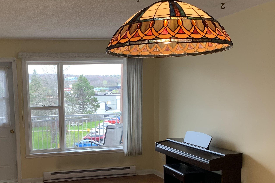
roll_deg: +2.1
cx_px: 72
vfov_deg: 30.2
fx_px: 336
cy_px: 126
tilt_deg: -7.9
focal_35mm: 44
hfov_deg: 43.2
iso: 64
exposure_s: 1/120
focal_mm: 4.25
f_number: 1.8
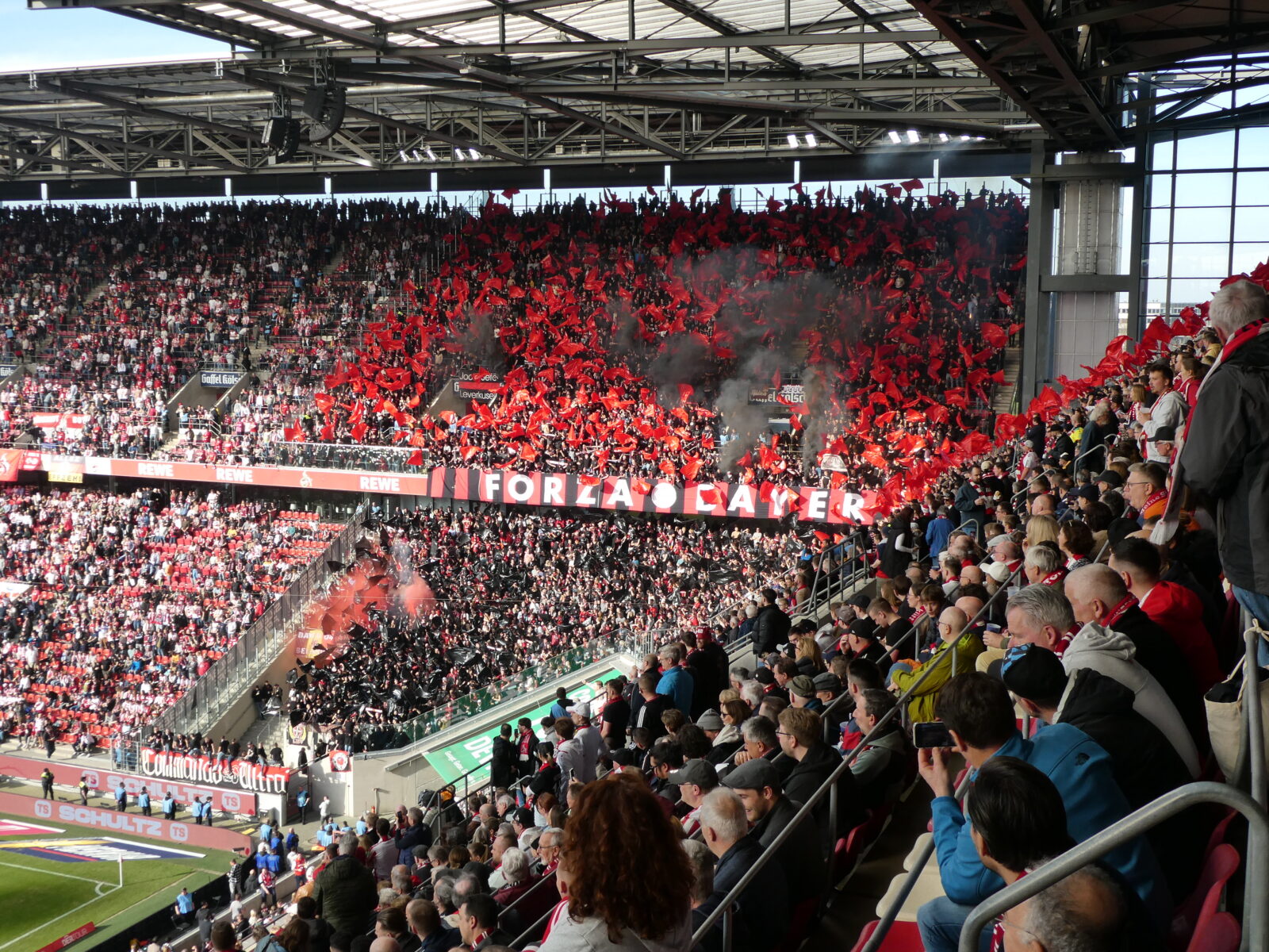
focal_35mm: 37
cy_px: 476
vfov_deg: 38.7
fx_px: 1356
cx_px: 634
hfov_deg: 50.1
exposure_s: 1/250
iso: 80
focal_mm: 6.7
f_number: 3.7
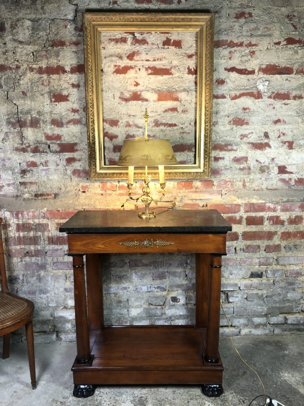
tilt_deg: -9.4
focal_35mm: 28
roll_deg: +0.4
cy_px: 203
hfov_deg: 49.7
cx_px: 152
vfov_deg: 63.4
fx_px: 328
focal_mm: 4
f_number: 1.8
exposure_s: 1/17
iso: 32
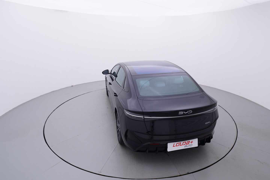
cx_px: 135
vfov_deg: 56.2
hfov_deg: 77.3
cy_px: 90
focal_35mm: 22
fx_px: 169
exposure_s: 1/80
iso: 200
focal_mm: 15
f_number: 5
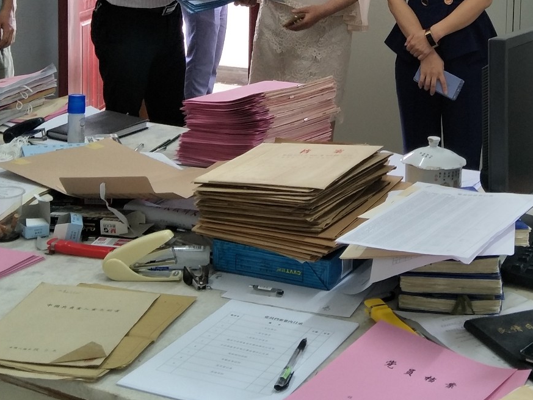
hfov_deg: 34.6
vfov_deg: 25.3
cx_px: 358
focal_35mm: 55
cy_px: -1
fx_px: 847
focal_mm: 4.1
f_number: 1.7
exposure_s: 1/33
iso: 168
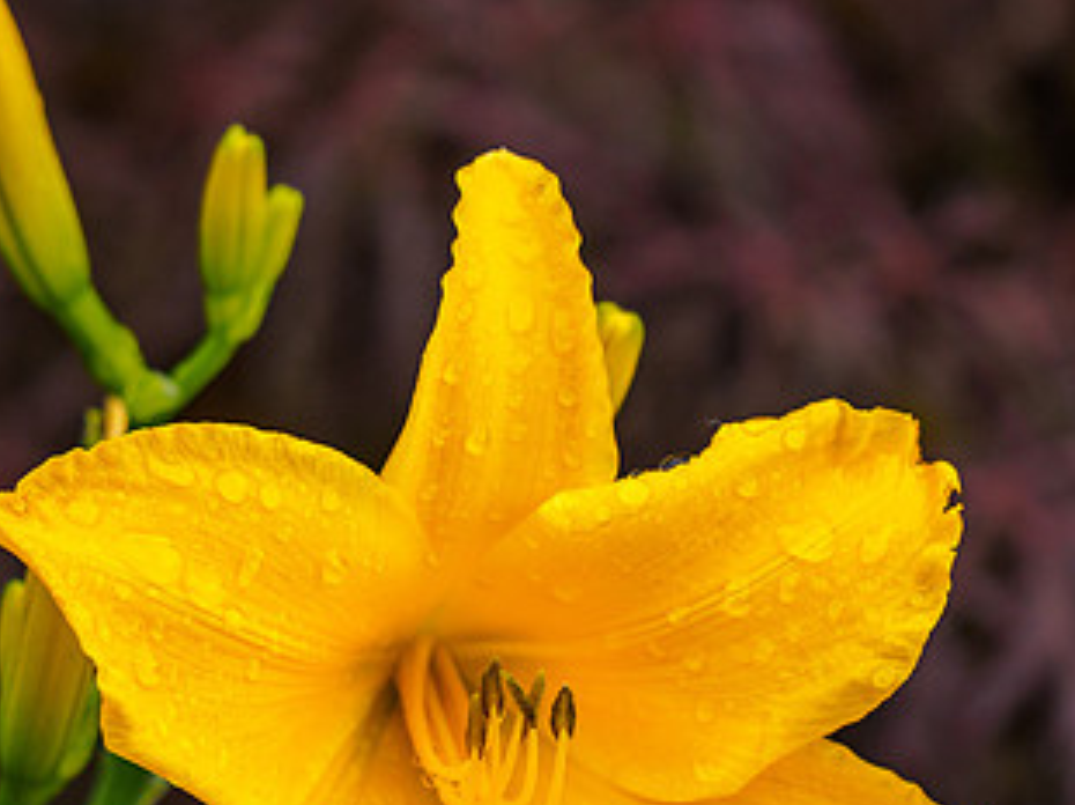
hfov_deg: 8.0
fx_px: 7696
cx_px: 347
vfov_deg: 6.0
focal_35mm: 248
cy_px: 640
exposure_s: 1/640
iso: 200
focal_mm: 60
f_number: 2.8
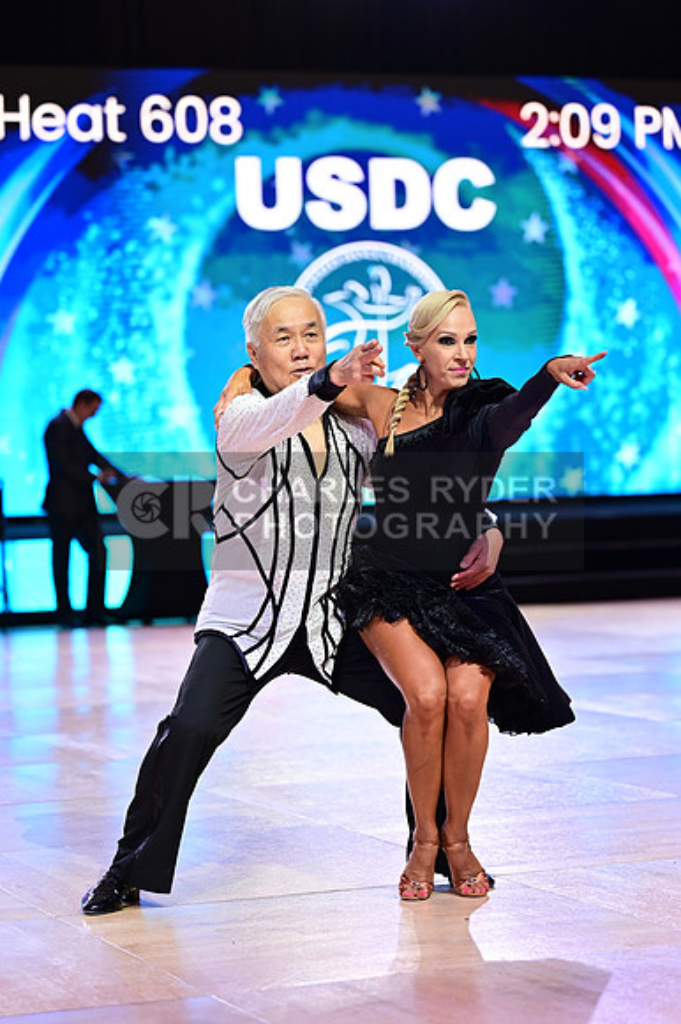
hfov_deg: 14.1
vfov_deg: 21.0
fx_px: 2755
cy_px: 512
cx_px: 340
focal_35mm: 97
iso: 1600
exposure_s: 1/500
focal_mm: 97
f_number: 2.8
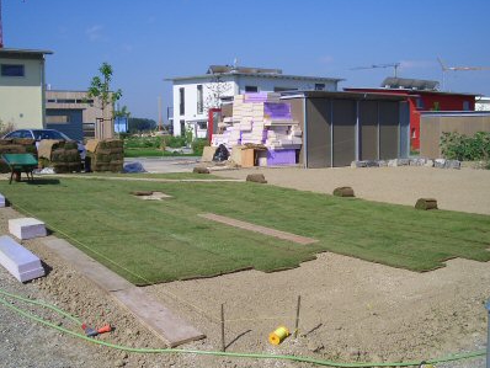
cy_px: 183
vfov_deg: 39.7
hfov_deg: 51.3
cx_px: 251
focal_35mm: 36
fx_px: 510
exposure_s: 1/800
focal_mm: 5.8
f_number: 4.3
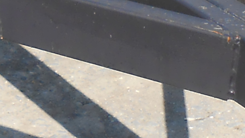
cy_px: -194
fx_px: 1481
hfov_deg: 9.1
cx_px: -175
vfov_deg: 5.2
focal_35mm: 228
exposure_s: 1/500
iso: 80
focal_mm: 5.3
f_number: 3.8
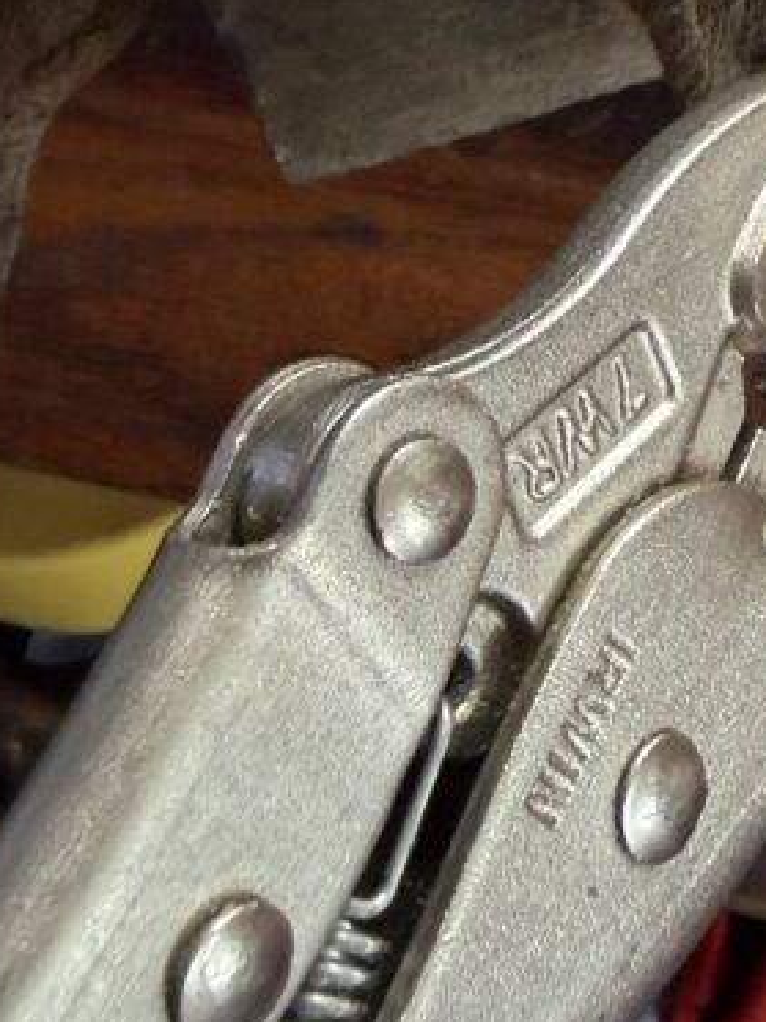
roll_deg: +5.2
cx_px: 892
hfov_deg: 20.9
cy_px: -60
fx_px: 1947
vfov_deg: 27.3
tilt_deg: -40.2
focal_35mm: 66
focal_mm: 2.22
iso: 320
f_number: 2.2
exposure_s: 1/81
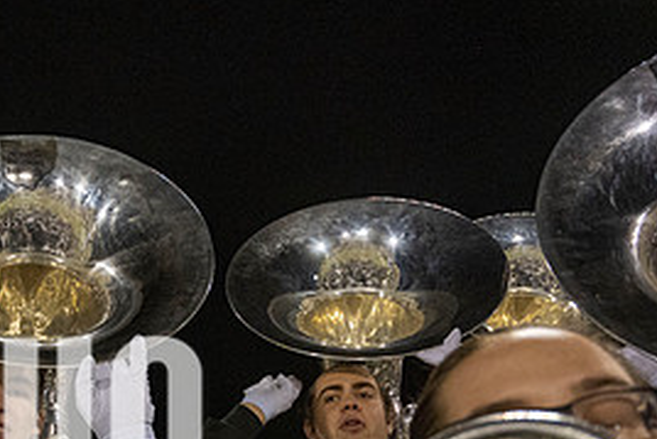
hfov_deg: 35.0
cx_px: 17
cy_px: 452
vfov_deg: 24.7
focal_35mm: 52
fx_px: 949
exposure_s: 1/500
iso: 3200
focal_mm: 24
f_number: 4
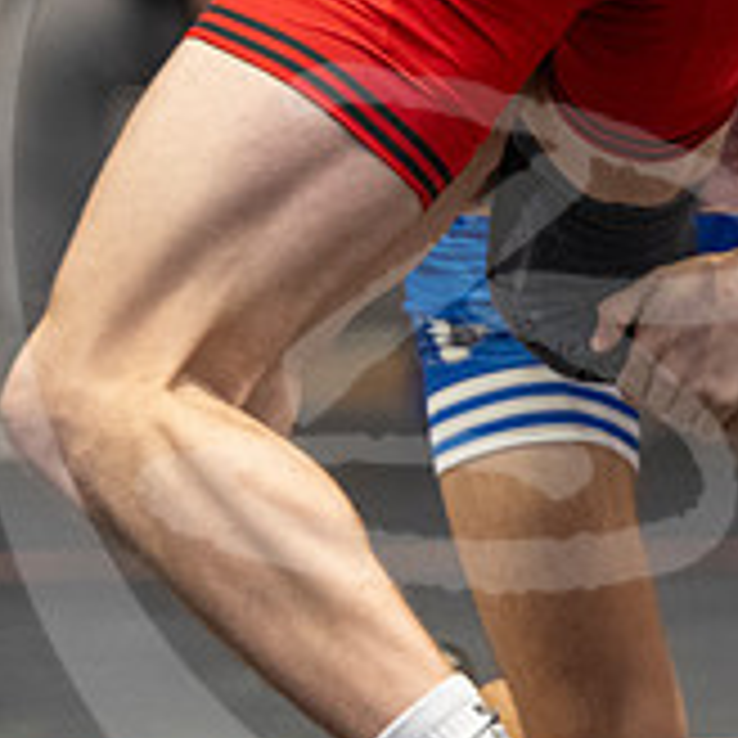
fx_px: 14376
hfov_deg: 2.9
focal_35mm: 596
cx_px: 733
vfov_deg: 2.9
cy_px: 403
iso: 3200
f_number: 2.8
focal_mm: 155
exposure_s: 1/1000
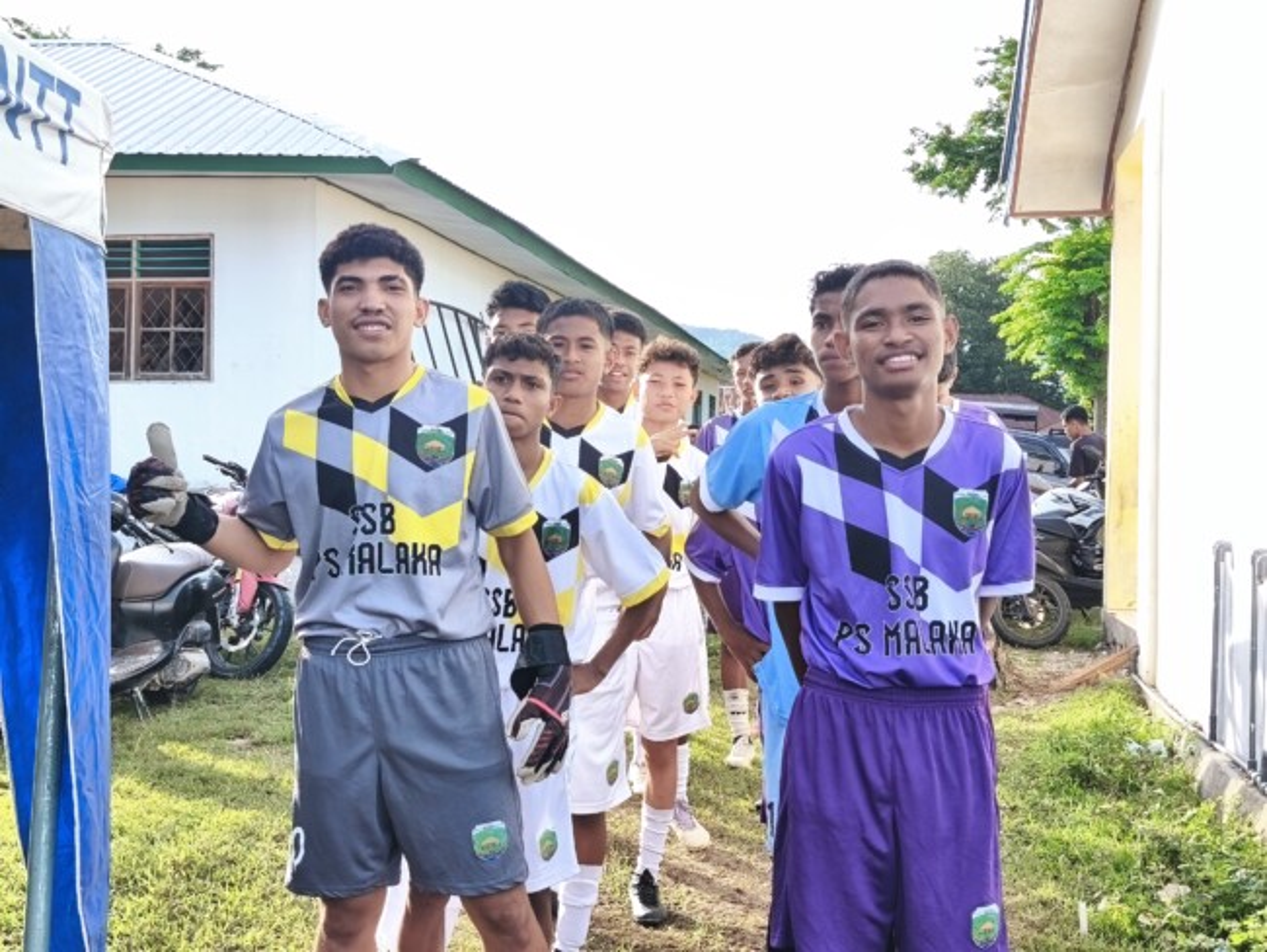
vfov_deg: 31.5
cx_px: 634
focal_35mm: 46
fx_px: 1684
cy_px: 476
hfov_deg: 41.2
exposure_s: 1/193
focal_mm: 6.18
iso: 50
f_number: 1.65
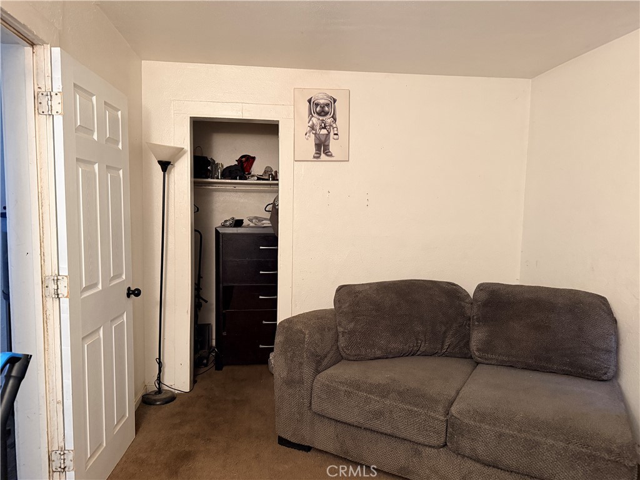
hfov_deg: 71.6
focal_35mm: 24
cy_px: 240
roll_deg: -0.5
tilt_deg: -3.6
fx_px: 444
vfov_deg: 56.8
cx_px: 320
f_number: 1.78
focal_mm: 6.76
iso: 800
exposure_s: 1/40
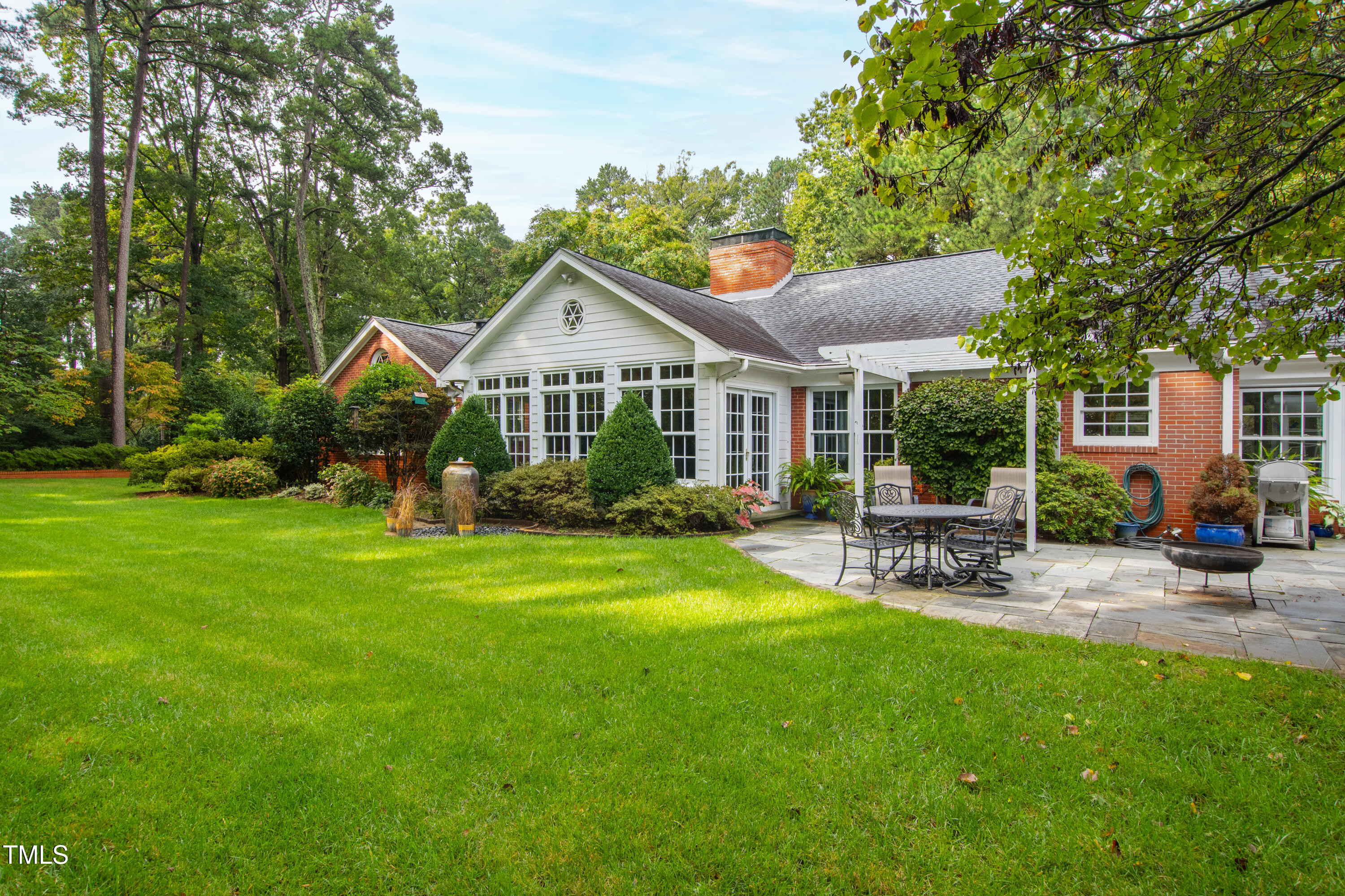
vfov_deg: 63.2
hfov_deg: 85.4
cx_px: 672
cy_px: 448
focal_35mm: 20
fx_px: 728
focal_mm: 13
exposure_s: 1/100
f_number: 9
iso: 400
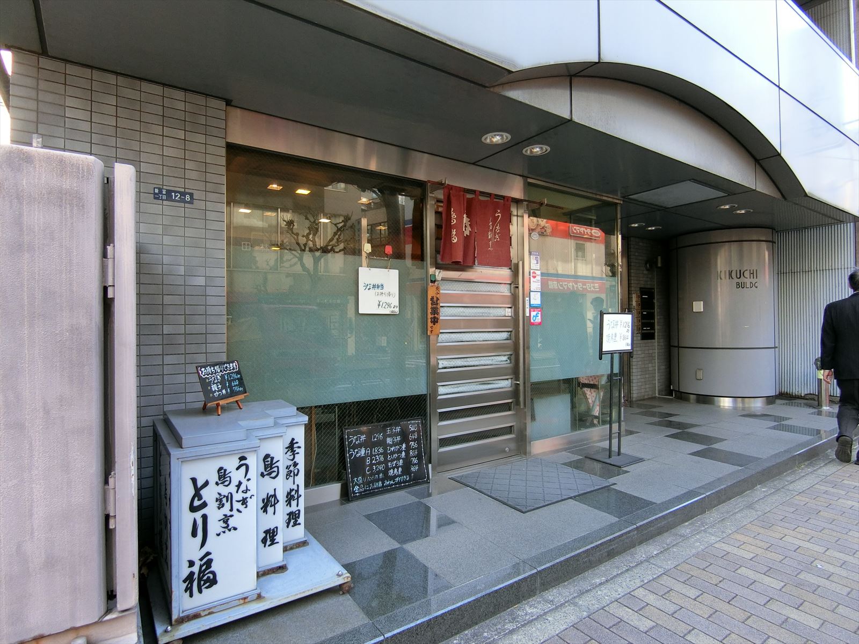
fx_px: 471
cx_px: 430
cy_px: 322
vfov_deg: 68.7
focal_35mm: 19
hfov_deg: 84.7
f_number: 2.7
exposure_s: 1/125
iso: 160
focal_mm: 4.06
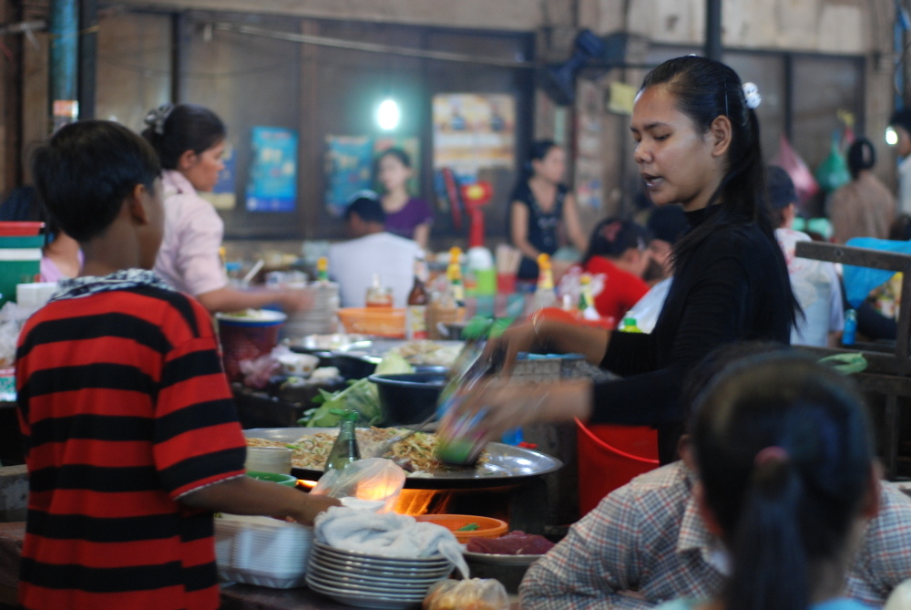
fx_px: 1900
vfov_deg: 18.2
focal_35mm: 75
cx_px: 456
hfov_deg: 27.0
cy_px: 305
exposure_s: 1/15
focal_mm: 50
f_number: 2.2
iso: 400
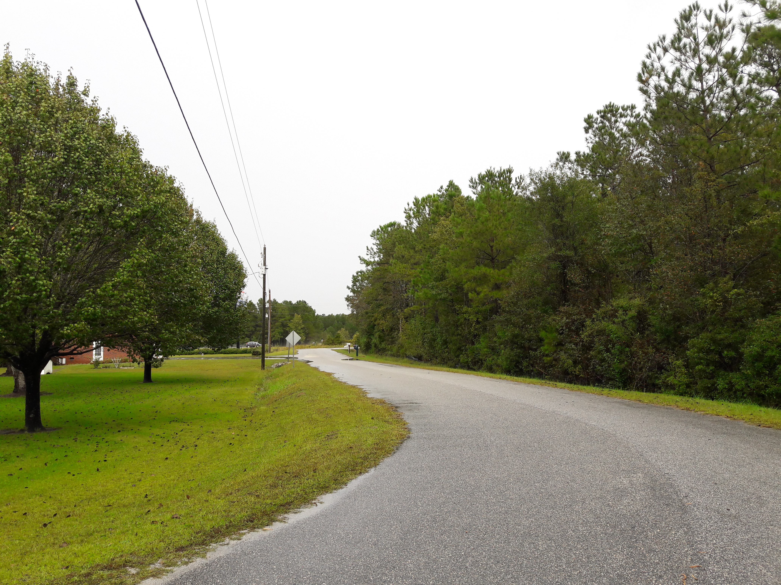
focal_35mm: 28
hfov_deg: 63.4
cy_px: 292
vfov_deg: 49.7
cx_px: 390
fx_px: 632
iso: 40
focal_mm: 3.7
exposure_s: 1/317
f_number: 1.9
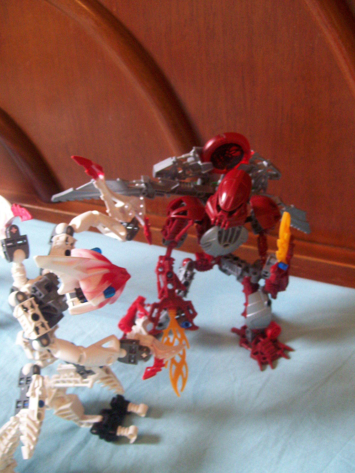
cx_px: 178
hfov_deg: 39.7
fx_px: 492
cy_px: 236
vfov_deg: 51.4
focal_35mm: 36
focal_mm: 6
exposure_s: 1/23.4
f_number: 2.7
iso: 160
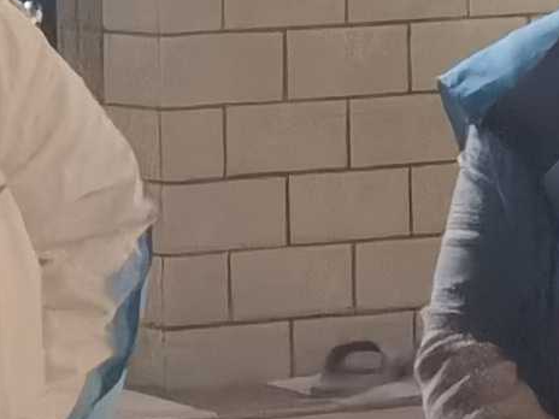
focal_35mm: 432
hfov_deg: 4.6
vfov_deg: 3.4
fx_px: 6976
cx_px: 364
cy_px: -48
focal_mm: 5.56
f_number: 1.6
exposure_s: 1/20
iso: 640
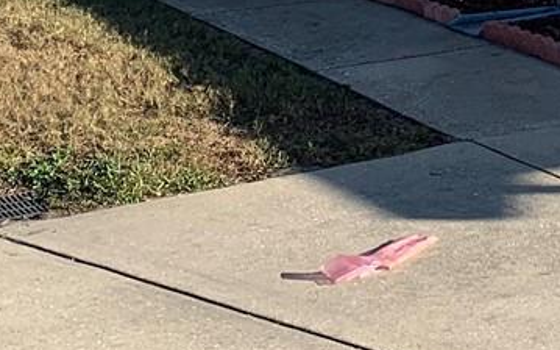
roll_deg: -1.7
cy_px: -417
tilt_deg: +2.2
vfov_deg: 9.7
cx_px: 791
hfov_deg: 15.8
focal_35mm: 123
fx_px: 1876
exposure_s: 1/1610
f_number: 1.8
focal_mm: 4.25
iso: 25
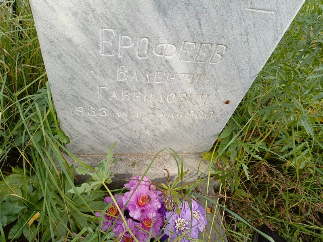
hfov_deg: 69.4
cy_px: 121
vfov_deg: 54.9
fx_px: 233
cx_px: 162
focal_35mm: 25
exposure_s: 1/204
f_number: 1.69
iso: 110
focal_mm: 4.76
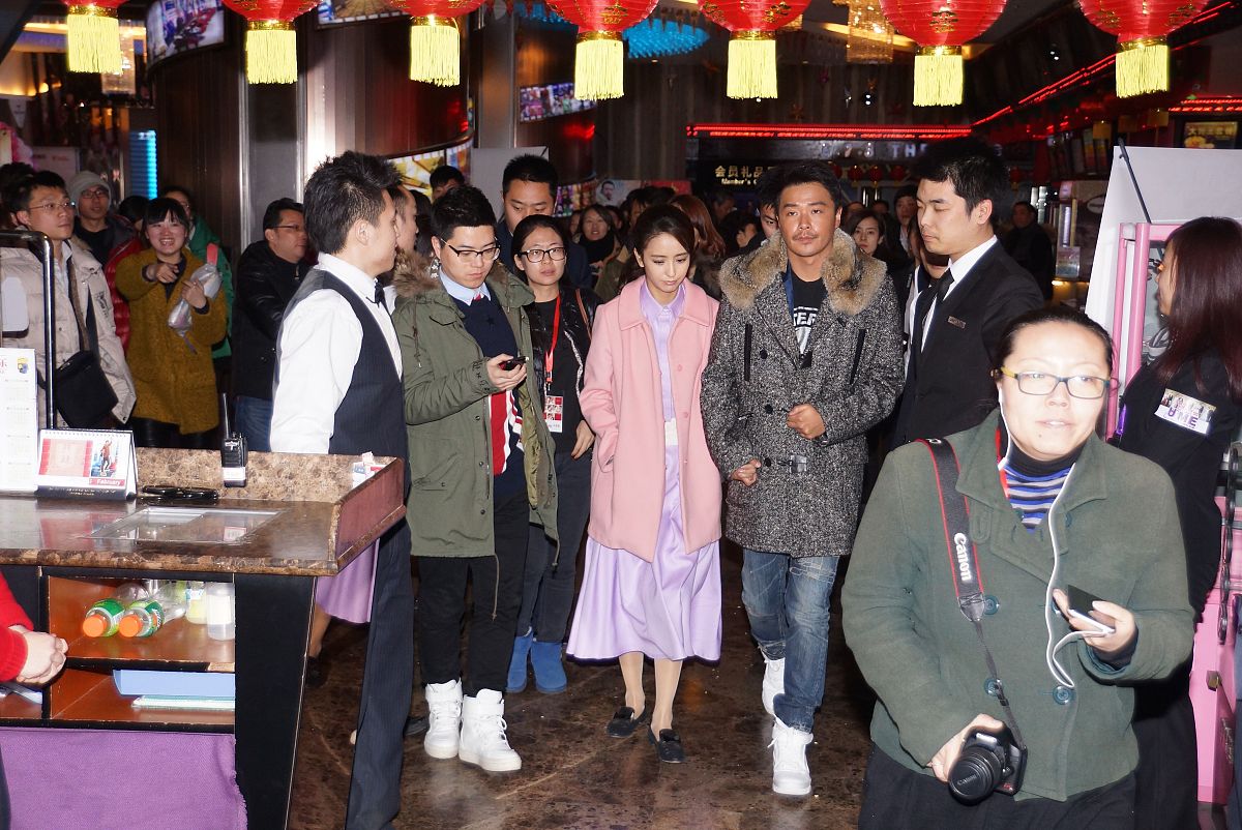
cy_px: 415
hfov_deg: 43.6
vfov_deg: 29.9
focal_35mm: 45
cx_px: 621
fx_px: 1554
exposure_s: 1/250
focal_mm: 30
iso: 500
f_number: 4
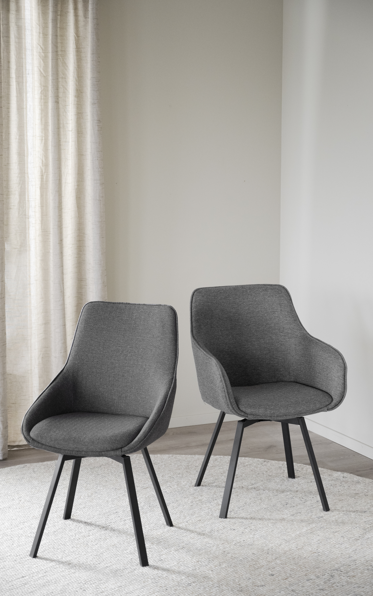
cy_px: 296
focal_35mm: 65
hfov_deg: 20.0
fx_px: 1057
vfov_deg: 31.5
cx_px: 191
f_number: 4
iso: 1600
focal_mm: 63
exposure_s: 1/50
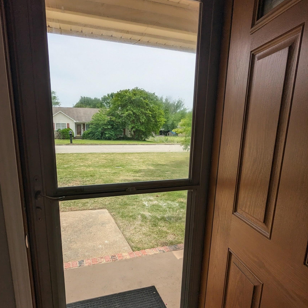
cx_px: 153
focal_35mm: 19
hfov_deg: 77.7
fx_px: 191
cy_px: 200
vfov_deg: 75.7
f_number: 2.2
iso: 50
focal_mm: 2.35
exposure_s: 1/1524
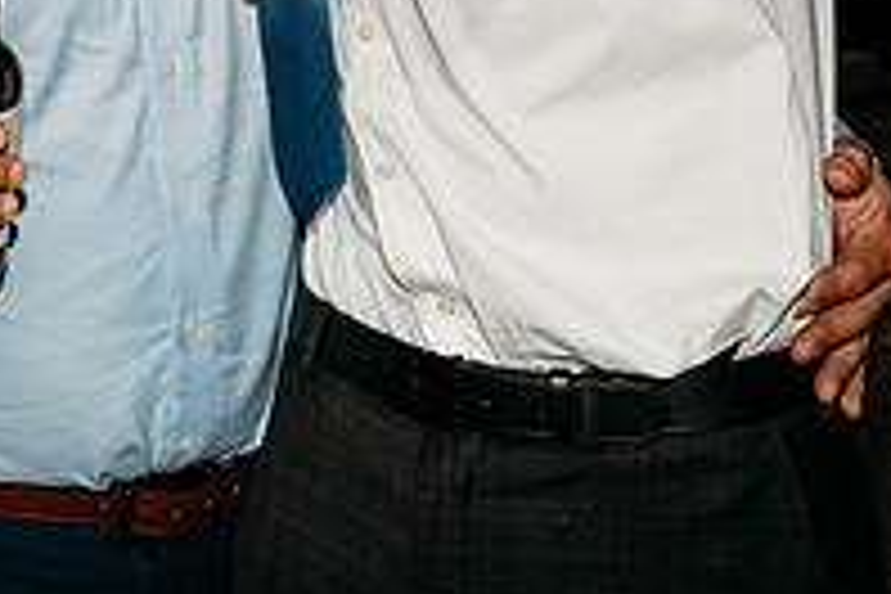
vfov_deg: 14.6
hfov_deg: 22.4
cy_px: -245
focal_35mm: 88
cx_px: 32
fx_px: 2178
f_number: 5
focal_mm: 20
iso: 640
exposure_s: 1/40
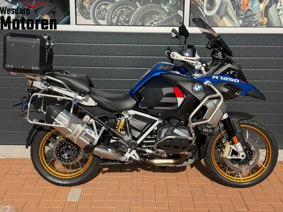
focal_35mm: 48
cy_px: 106
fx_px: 392
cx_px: 142
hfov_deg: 39.7
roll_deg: -0.5
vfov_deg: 30.3
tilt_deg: -14.8
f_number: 1.78
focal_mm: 6.76
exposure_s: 1/5208
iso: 80
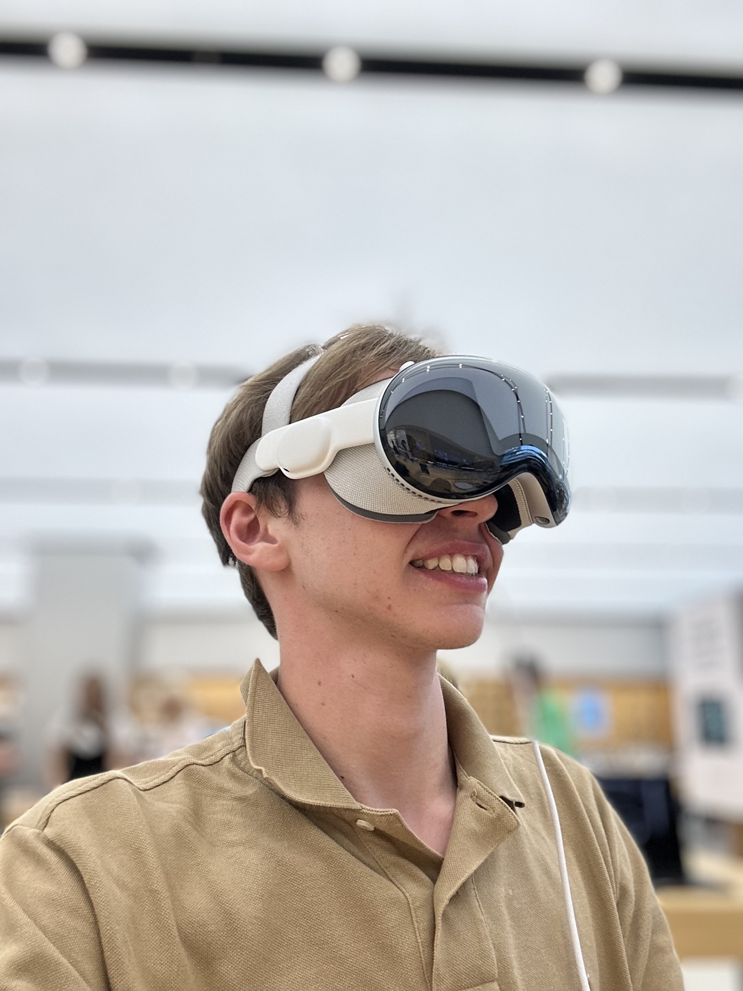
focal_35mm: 30
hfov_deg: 46.8
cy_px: 496
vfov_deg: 60.0
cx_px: 372
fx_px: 859
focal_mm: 2.69
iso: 64
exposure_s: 1/101
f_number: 1.9
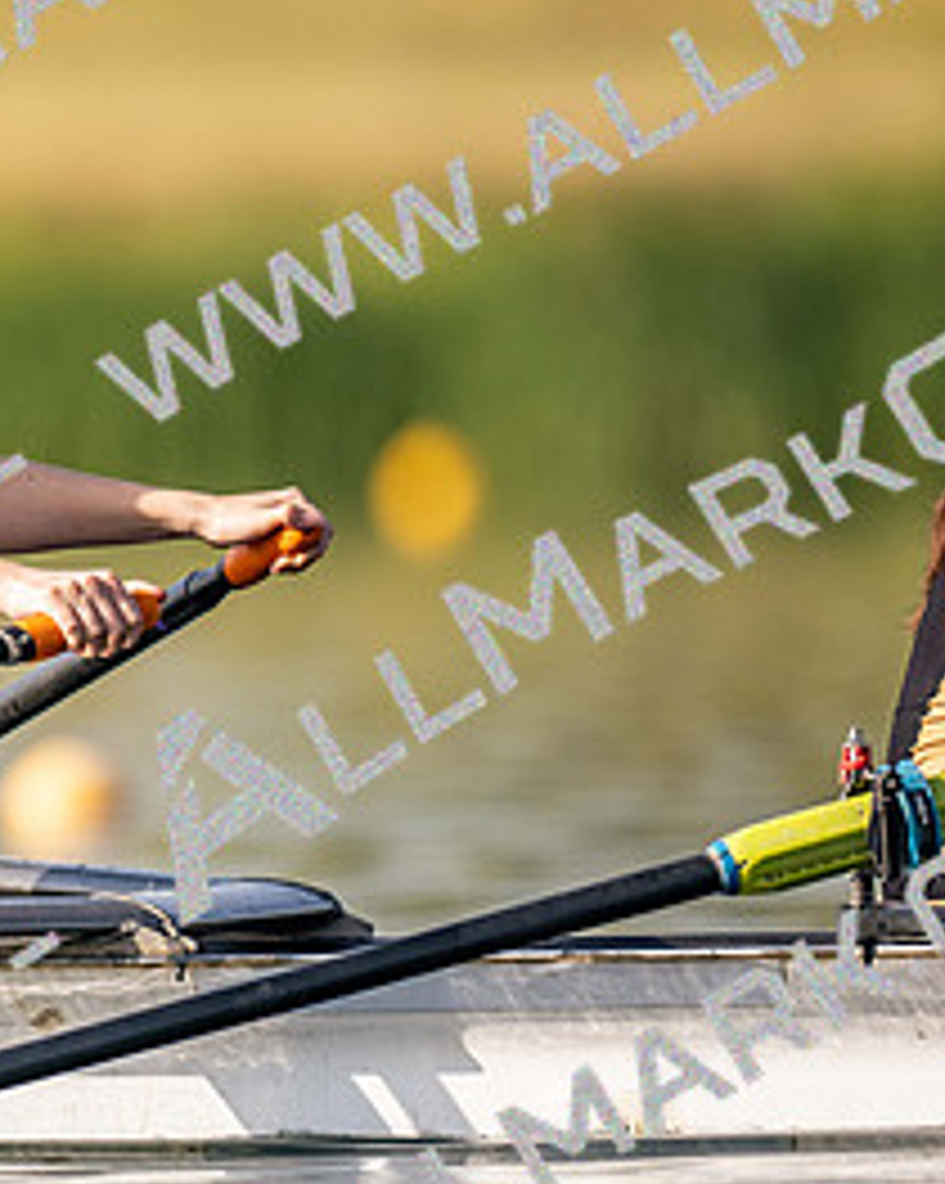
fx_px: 43471
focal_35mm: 1242
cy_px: 497
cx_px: -230
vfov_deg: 1.6
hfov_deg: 1.2
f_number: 4
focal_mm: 600
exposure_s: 1/2500
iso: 180
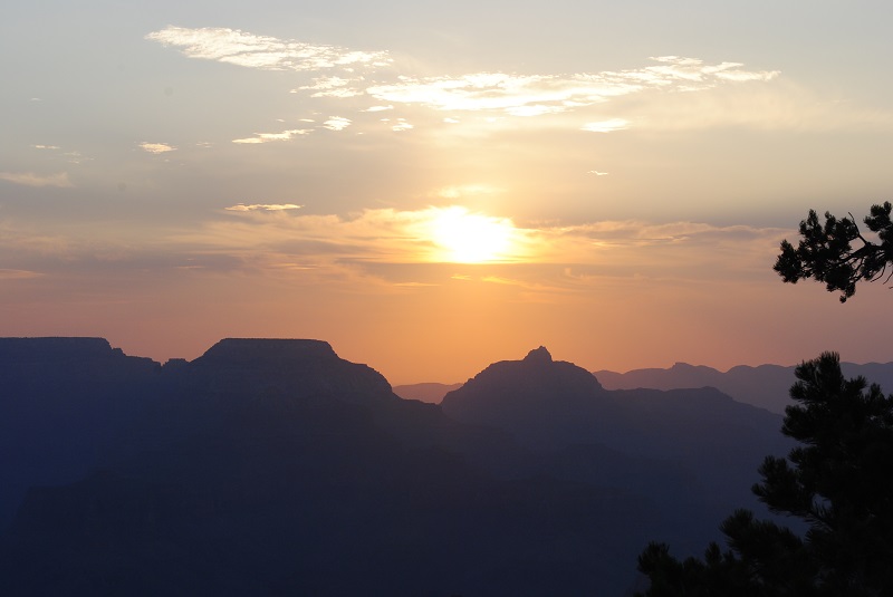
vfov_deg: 16.6
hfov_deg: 24.6
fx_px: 2048
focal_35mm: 82
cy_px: 298
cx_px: 446
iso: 200
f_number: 10
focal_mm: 55
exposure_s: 1/250
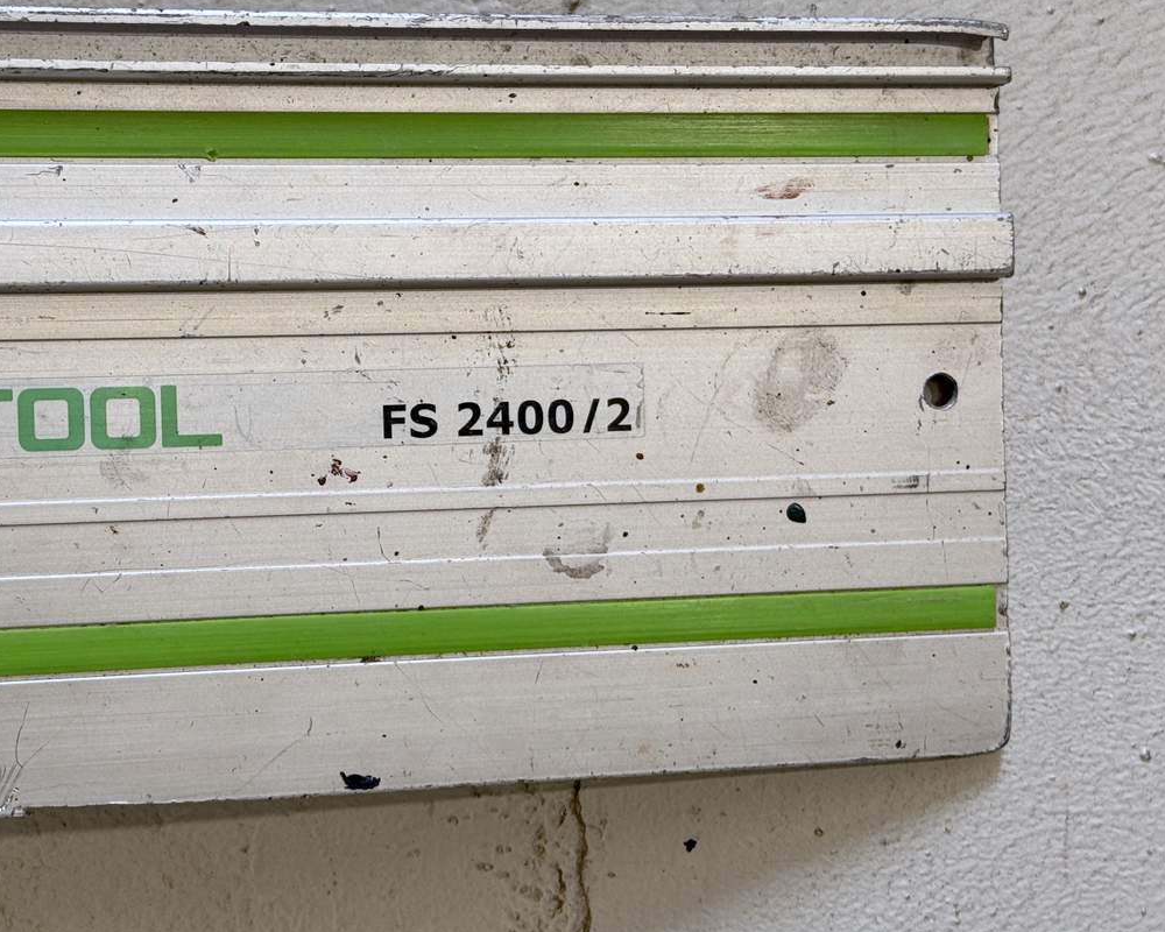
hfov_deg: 25.1
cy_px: 488
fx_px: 2586
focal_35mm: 75
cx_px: 310
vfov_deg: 20.4
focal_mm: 6.76
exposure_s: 1/121
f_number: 1.78
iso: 50
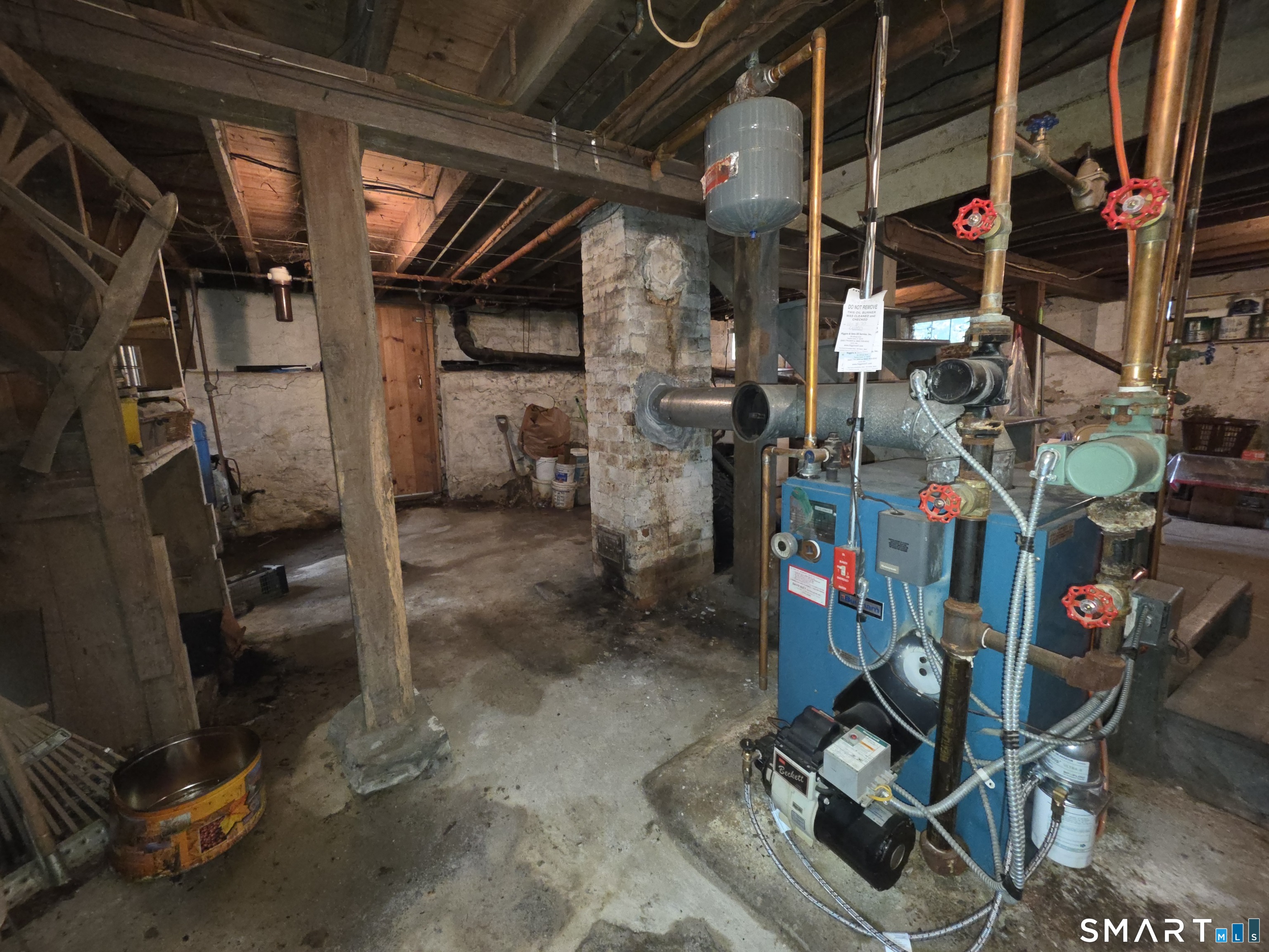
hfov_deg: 106.2
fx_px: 477
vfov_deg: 89.9
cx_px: 634
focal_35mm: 13
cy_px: 476
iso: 400
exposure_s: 1/30
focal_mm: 2.2
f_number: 1.9
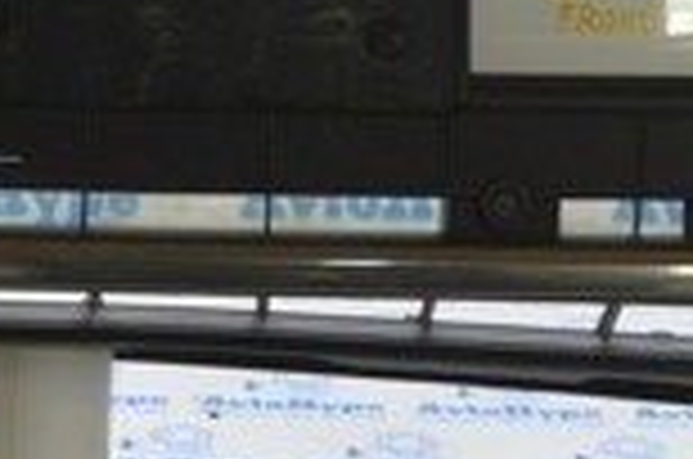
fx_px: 2748
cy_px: -412
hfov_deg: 14.2
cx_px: 72
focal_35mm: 143
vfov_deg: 9.1
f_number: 5.6
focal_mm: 23
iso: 400
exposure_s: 1/20
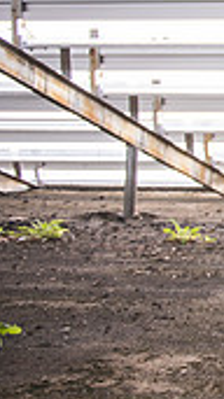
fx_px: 909
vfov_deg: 24.3
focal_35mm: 86
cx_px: 670
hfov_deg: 10.3
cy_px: 76
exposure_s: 1/200
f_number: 2.8
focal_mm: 24
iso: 200
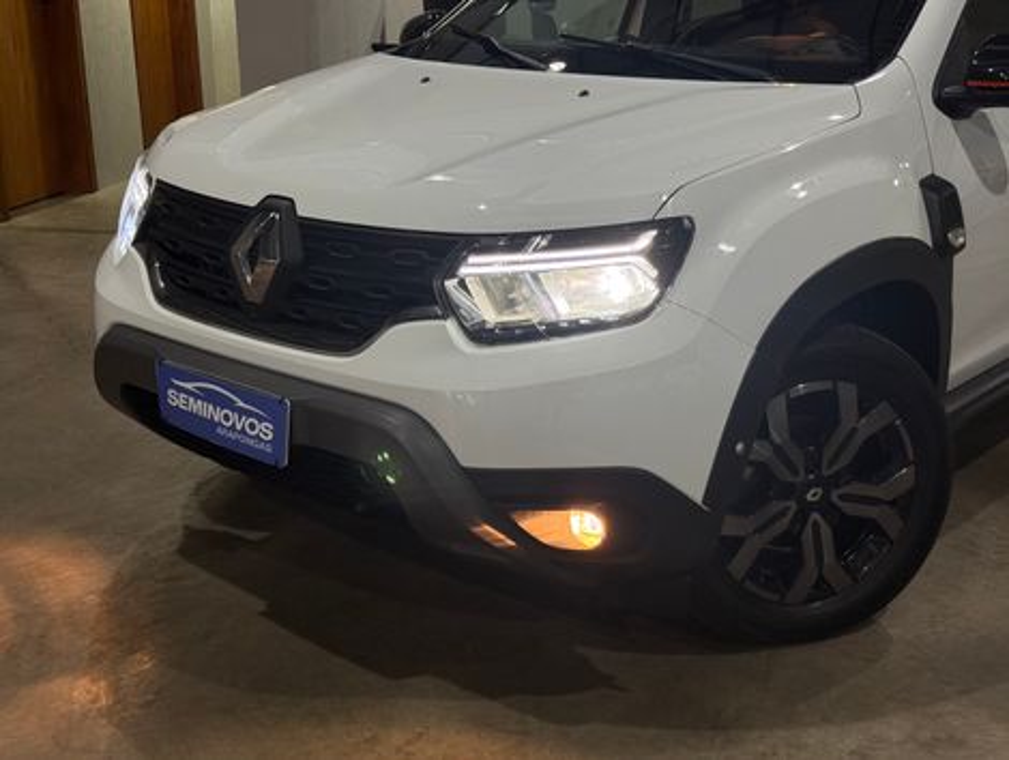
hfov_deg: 39.6
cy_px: 380
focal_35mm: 48
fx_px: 1401
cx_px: 504
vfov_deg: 30.3
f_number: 1.78
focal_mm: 6.76
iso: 125
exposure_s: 1/49
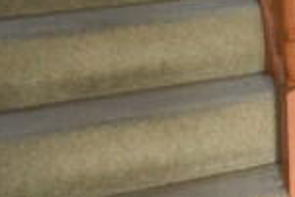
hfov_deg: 12.5
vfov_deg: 9.9
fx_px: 1086
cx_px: 680
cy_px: -138
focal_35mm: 132
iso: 1250
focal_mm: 13
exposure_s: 1/60
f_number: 4.5
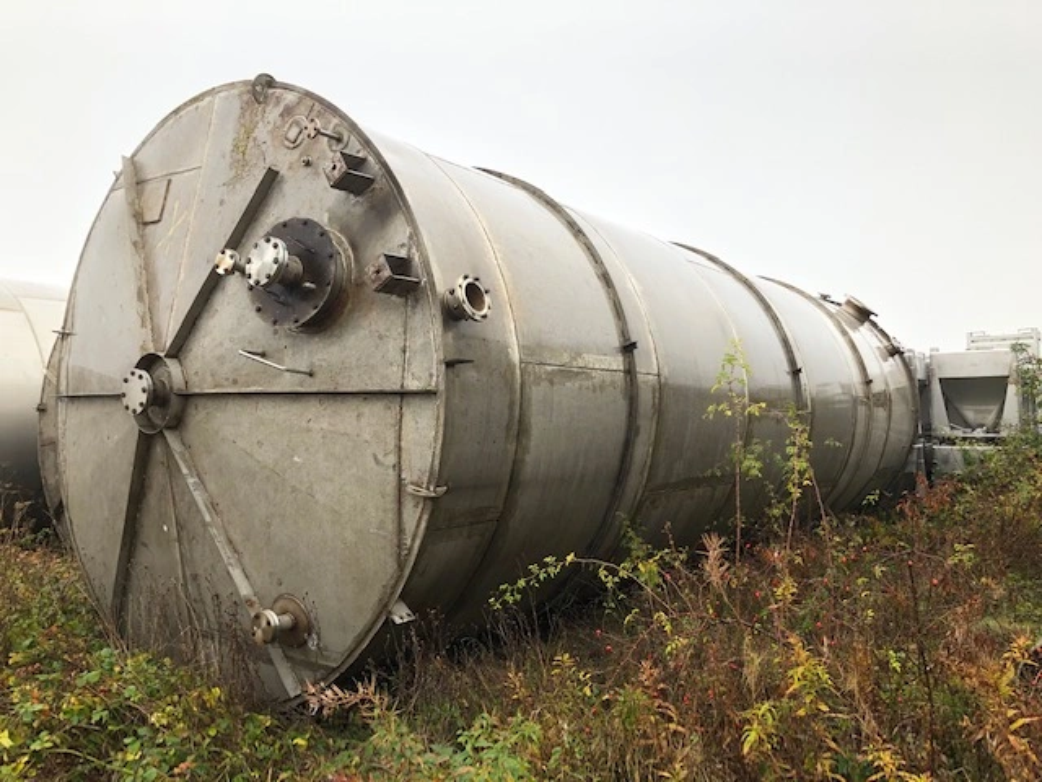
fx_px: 843
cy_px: 391
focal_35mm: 28
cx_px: 521
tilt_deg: +4.2
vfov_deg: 49.7
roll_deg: +1.5
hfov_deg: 63.4
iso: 20
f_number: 1.8
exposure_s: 1/239
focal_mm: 3.99
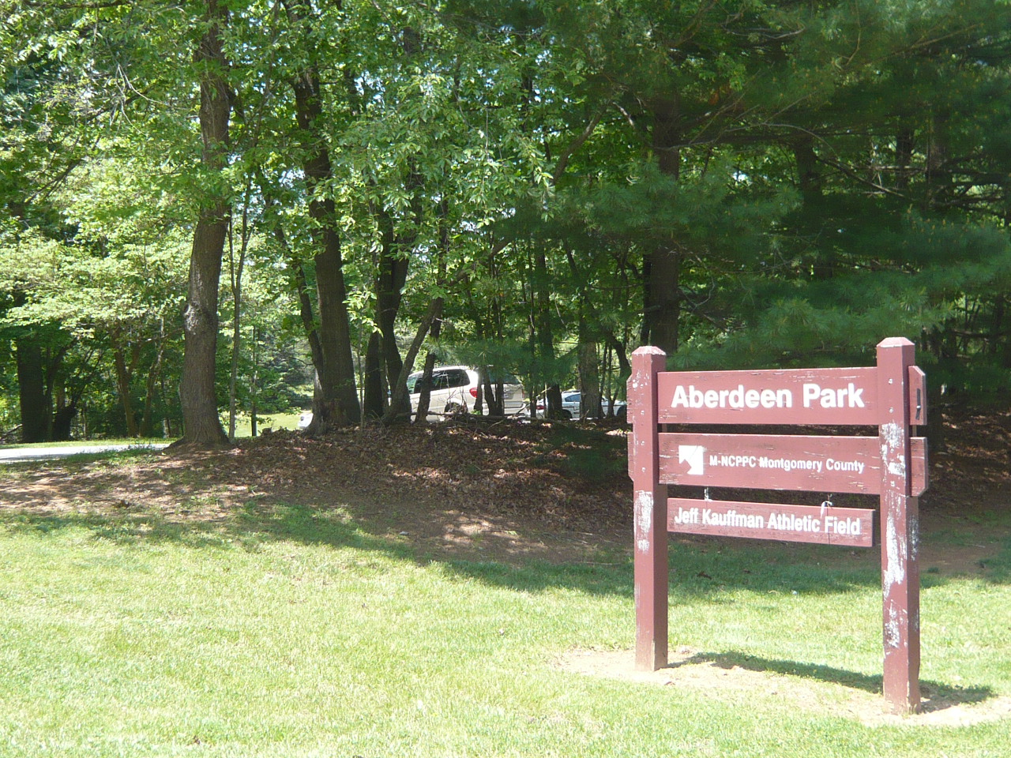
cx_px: 506
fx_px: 1314
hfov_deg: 42.1
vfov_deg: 32.2
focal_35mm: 45
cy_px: 379
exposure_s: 1/250
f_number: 2.9
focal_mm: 4.9
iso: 100
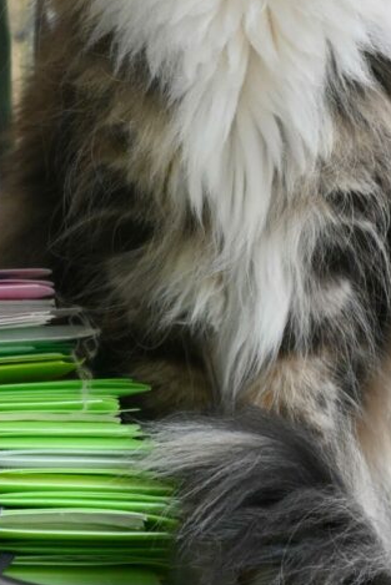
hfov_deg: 2.6
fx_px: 8741
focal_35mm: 537
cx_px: 242
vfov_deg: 3.8
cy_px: 161
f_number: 5.6
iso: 3200
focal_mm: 140
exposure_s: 1/200
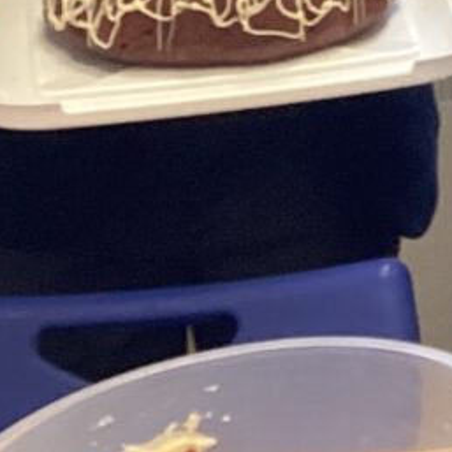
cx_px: 1194
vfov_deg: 9.9
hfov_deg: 9.2
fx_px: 2423
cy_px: -461
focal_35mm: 164
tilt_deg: -9.0
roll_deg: +1.0
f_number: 2.4
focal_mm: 3.3
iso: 80
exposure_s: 1/50
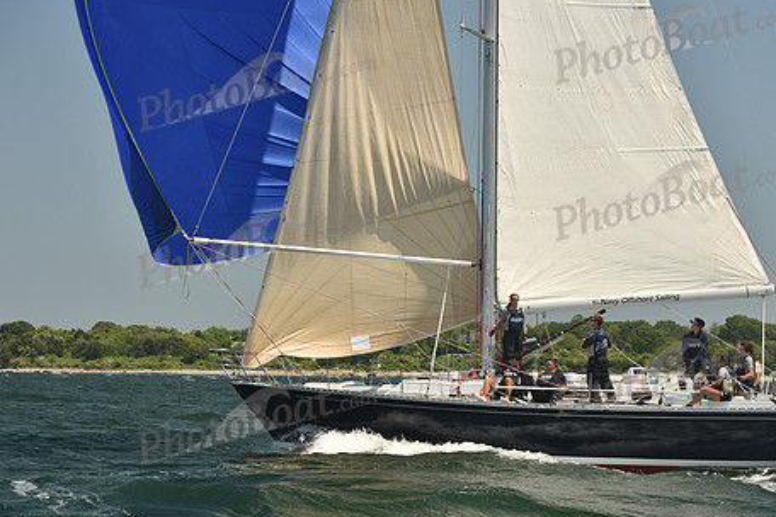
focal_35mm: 89
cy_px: 309
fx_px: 1918
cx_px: 466
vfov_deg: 15.3
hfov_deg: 22.8
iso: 250
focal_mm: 70
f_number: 6.3
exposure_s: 1/640
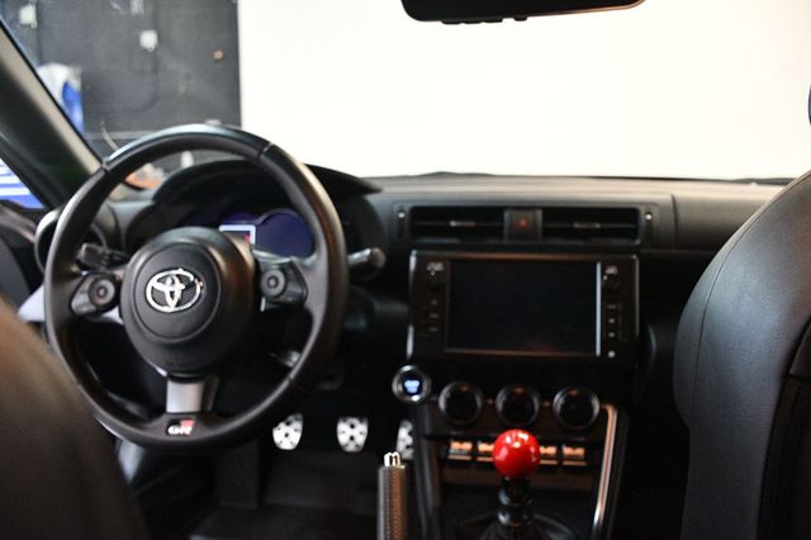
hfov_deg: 62.0
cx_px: 406
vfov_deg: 43.6
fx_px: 675
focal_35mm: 30
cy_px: 270
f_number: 3.5
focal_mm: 20
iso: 4500
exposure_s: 1/60
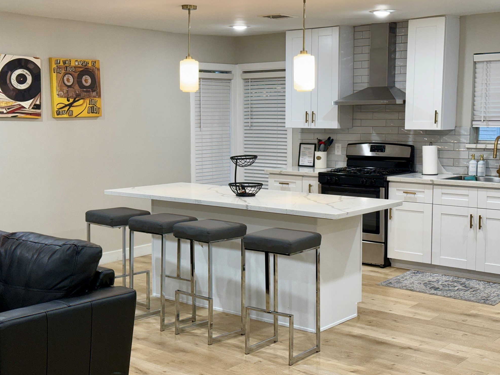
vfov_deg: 29.1
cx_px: 247
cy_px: 187
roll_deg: +0.0
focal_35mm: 50
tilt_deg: -6.0
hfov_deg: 38.2
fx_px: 722
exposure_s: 1/60
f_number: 1.78
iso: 64
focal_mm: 6.76
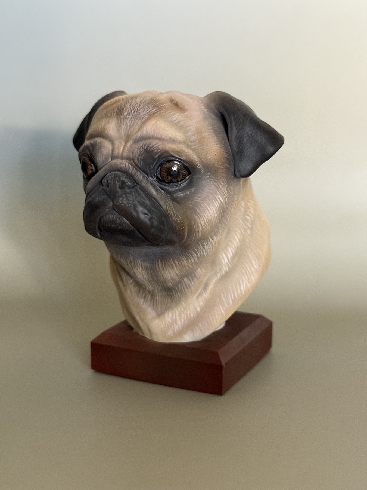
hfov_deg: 30.3
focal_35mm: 48
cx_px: 184
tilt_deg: -13.4
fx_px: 679
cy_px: 245
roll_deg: -1.8
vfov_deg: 39.7
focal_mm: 6.76
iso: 320
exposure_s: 1/40
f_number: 1.78
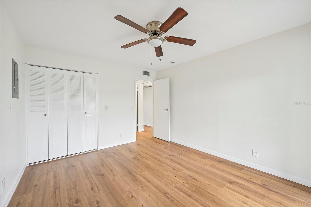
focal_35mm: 14
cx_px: 156
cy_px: 104
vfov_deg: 81.2
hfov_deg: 104.3
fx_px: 121
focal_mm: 14
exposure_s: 1/30
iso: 400
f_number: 8
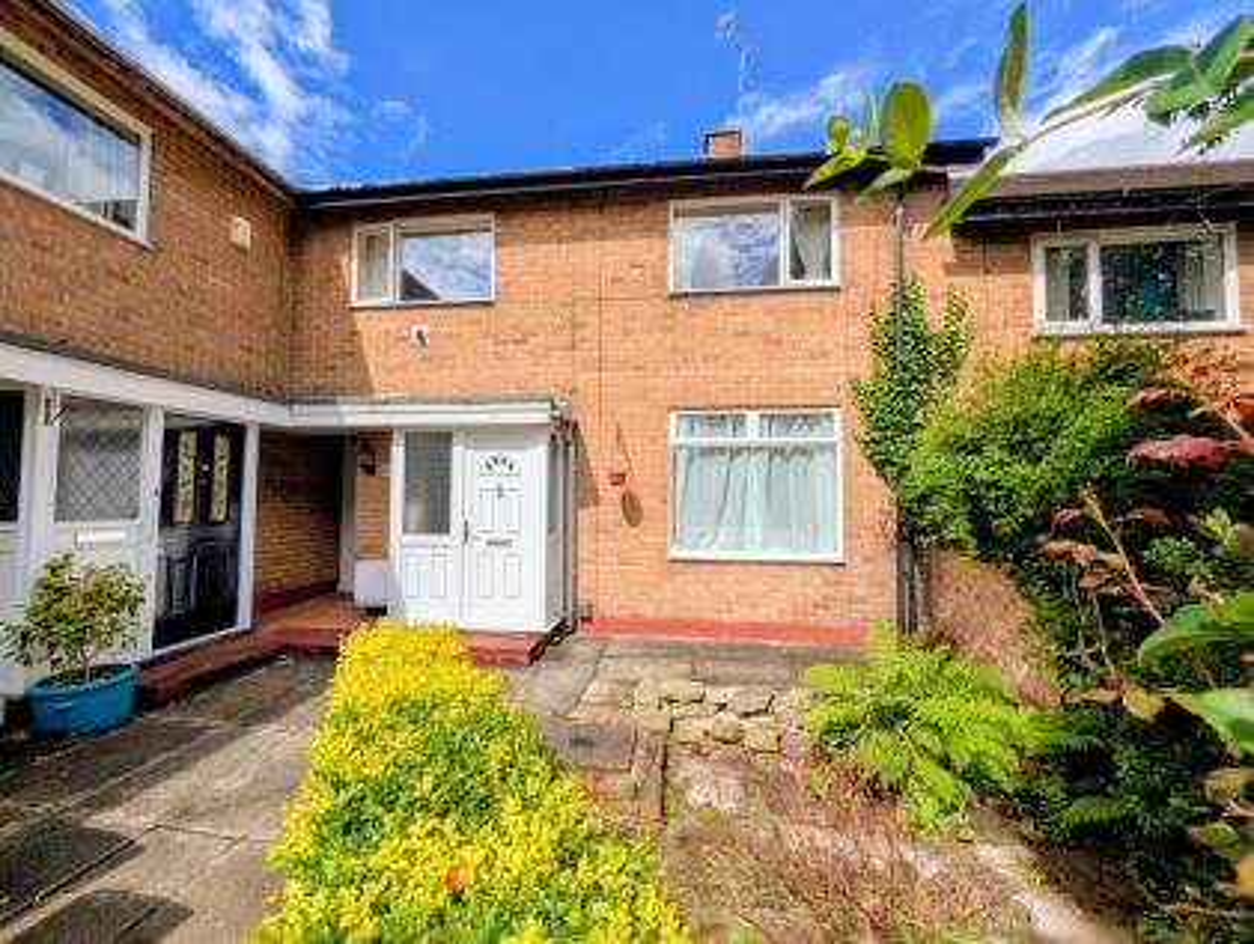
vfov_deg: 94.6
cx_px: 627
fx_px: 435
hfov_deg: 110.5
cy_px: 472
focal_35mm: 12
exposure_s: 1/3077
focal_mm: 2.02
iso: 48
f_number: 1.7
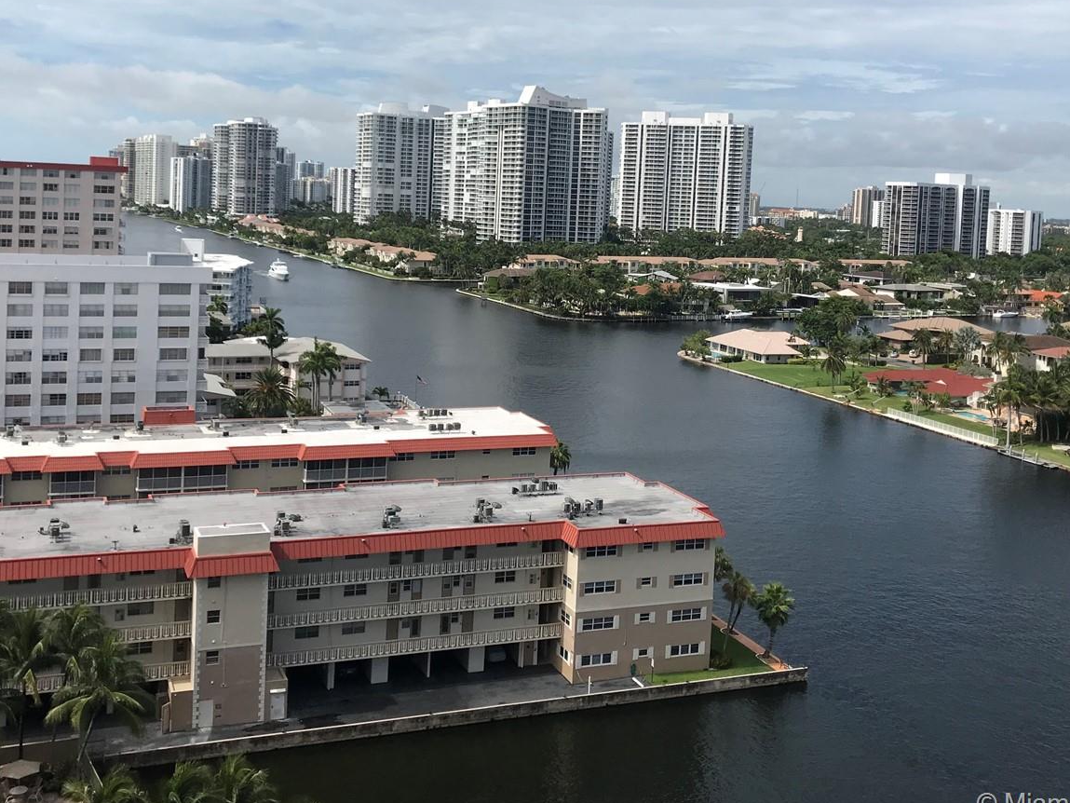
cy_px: 264
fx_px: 1206
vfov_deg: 36.4
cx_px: 535
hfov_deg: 47.9
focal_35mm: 39
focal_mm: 3.99
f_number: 1.8
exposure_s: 1/3831
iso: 20
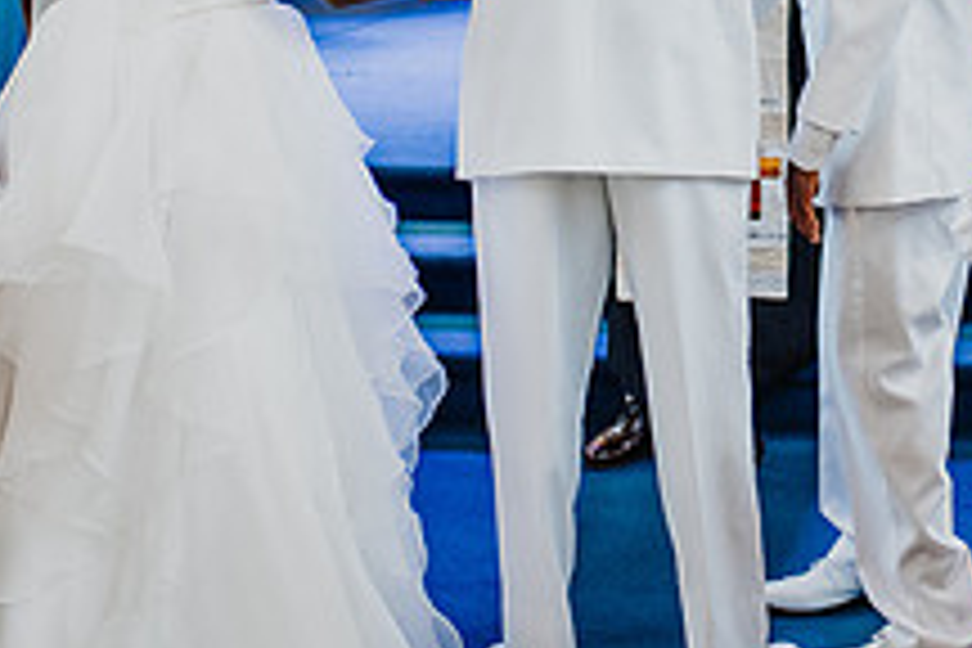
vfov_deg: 14.2
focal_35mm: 94
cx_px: 724
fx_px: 2538
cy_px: -92
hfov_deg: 21.5
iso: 1800
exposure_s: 1/640
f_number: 2.2
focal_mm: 35
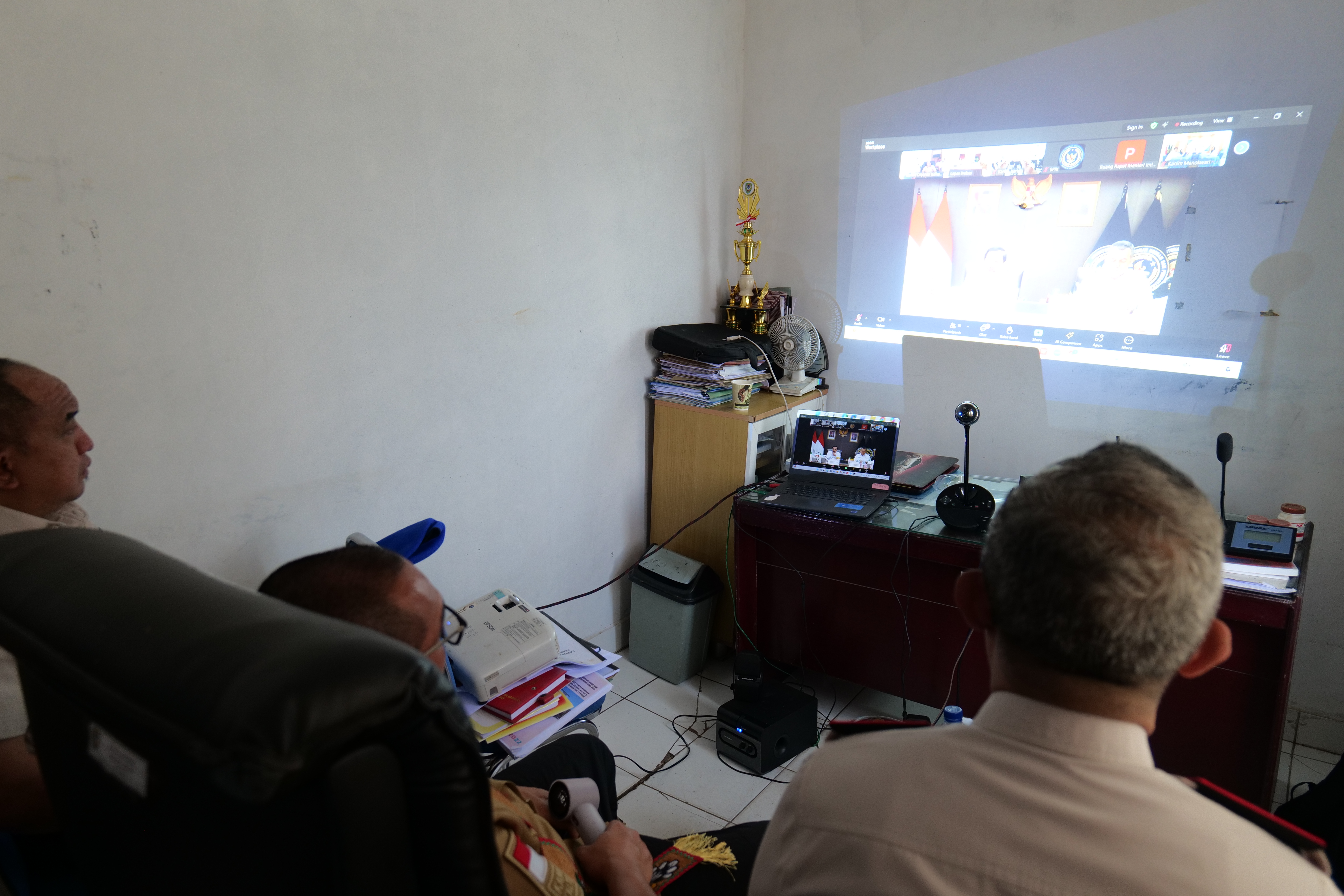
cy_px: 448
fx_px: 896
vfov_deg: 53.1
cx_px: 672
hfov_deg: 73.7
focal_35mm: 24
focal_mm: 24
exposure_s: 1/60
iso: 1250
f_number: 3.8
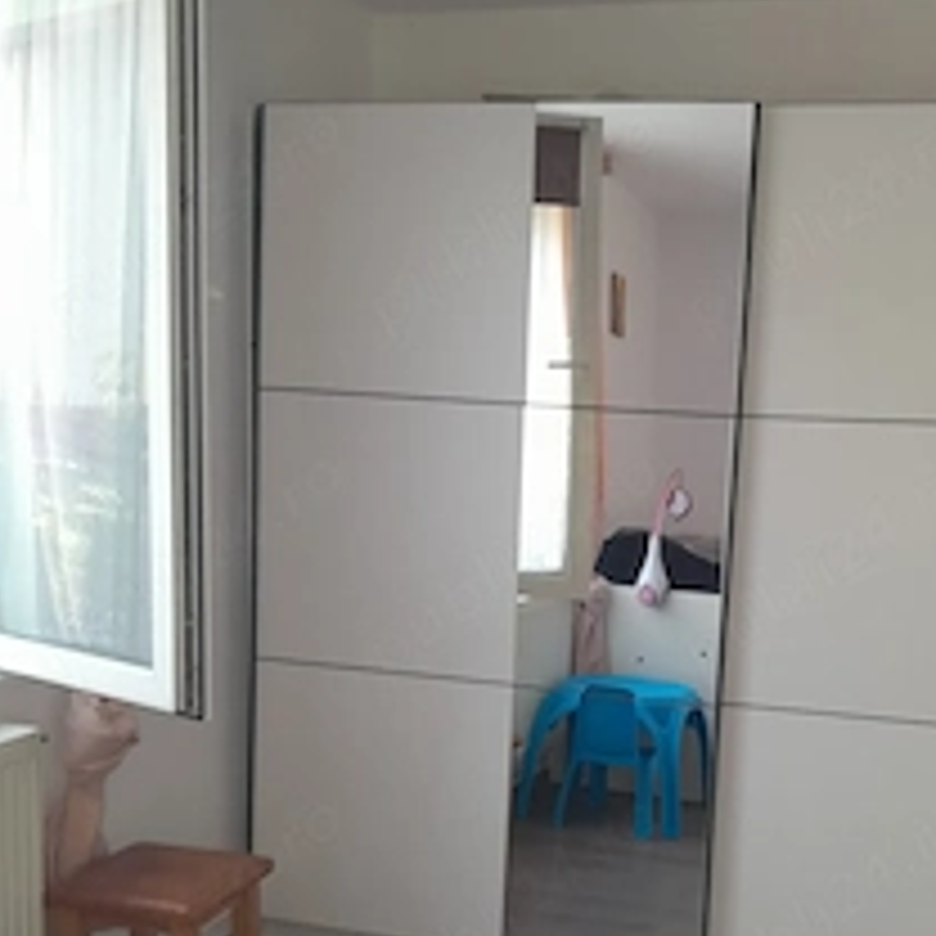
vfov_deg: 36.3
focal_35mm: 46
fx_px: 1407
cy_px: 639
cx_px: 670
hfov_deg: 36.2
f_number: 1.8
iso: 125
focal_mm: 4
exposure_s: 1/60
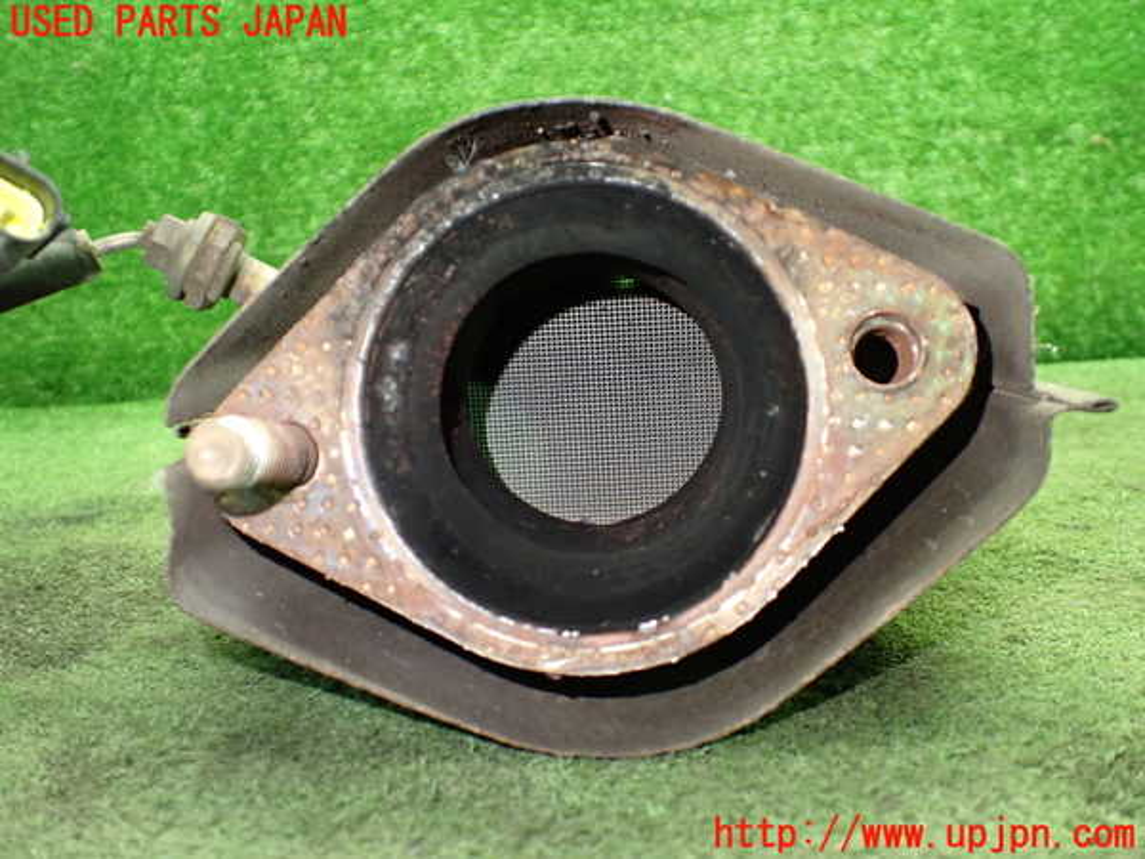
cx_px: 572
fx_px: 992
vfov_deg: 46.8
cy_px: 430
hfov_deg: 60.0
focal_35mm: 30
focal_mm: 5.4
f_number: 2.3
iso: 800
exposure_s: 1/50
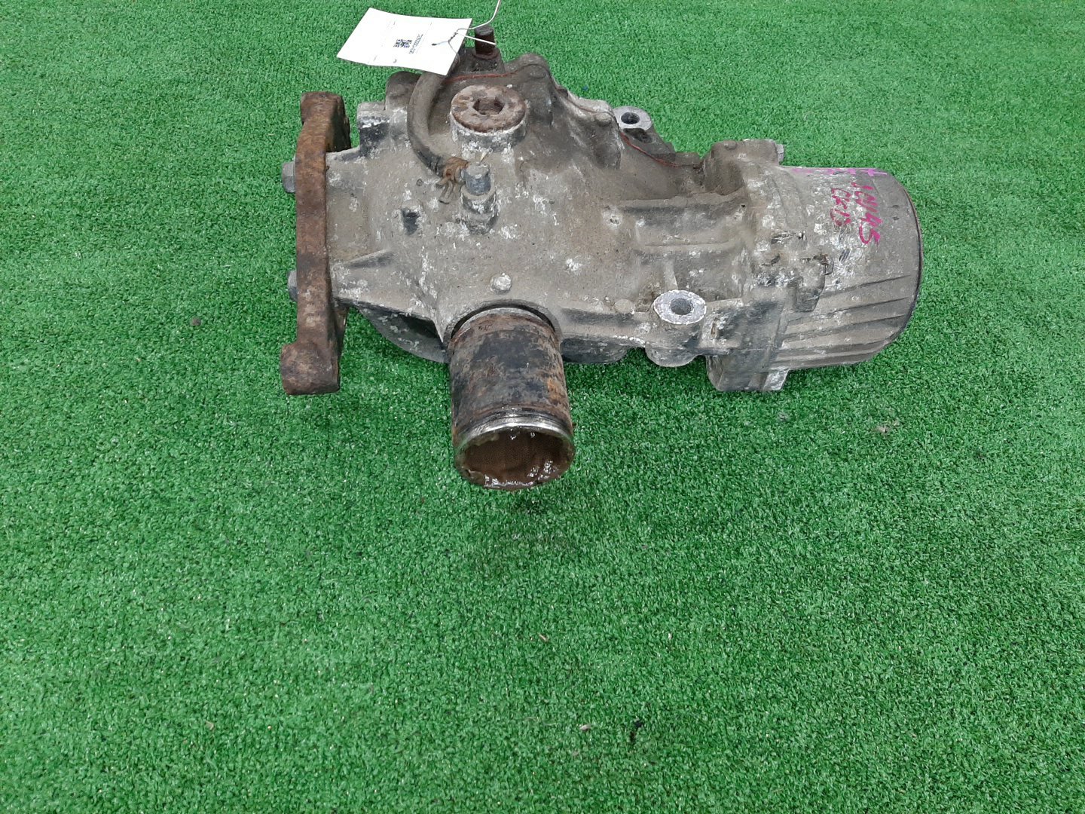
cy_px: 407
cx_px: 542
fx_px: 815
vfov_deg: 53.1
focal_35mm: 26
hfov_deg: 67.3
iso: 232
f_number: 1.7
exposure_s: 1/50
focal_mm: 3.93
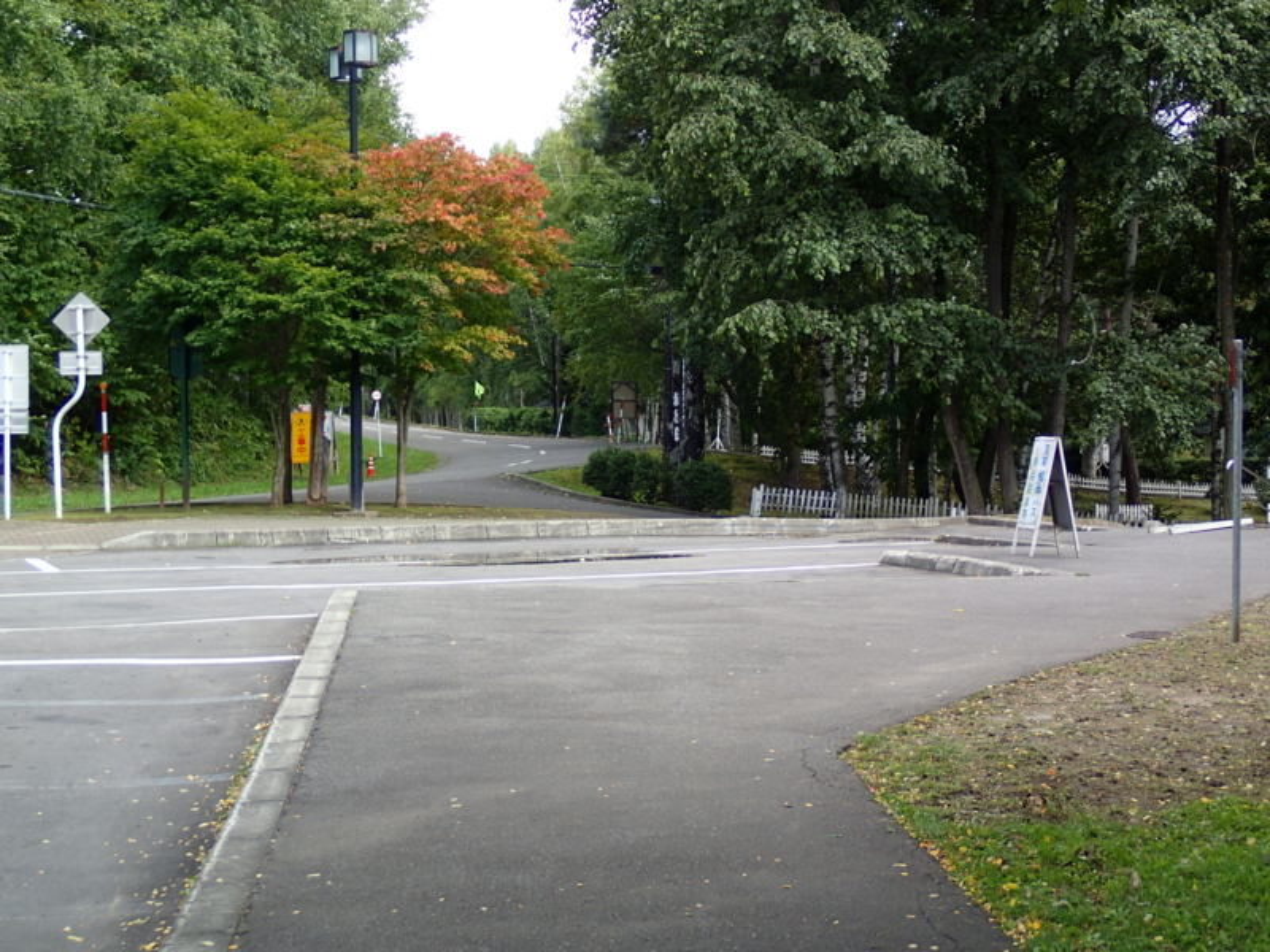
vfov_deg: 25.7
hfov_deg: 33.8
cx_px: 635
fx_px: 2091
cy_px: 476
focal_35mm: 57
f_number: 3.5
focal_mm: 10.29
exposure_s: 1/125
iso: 100
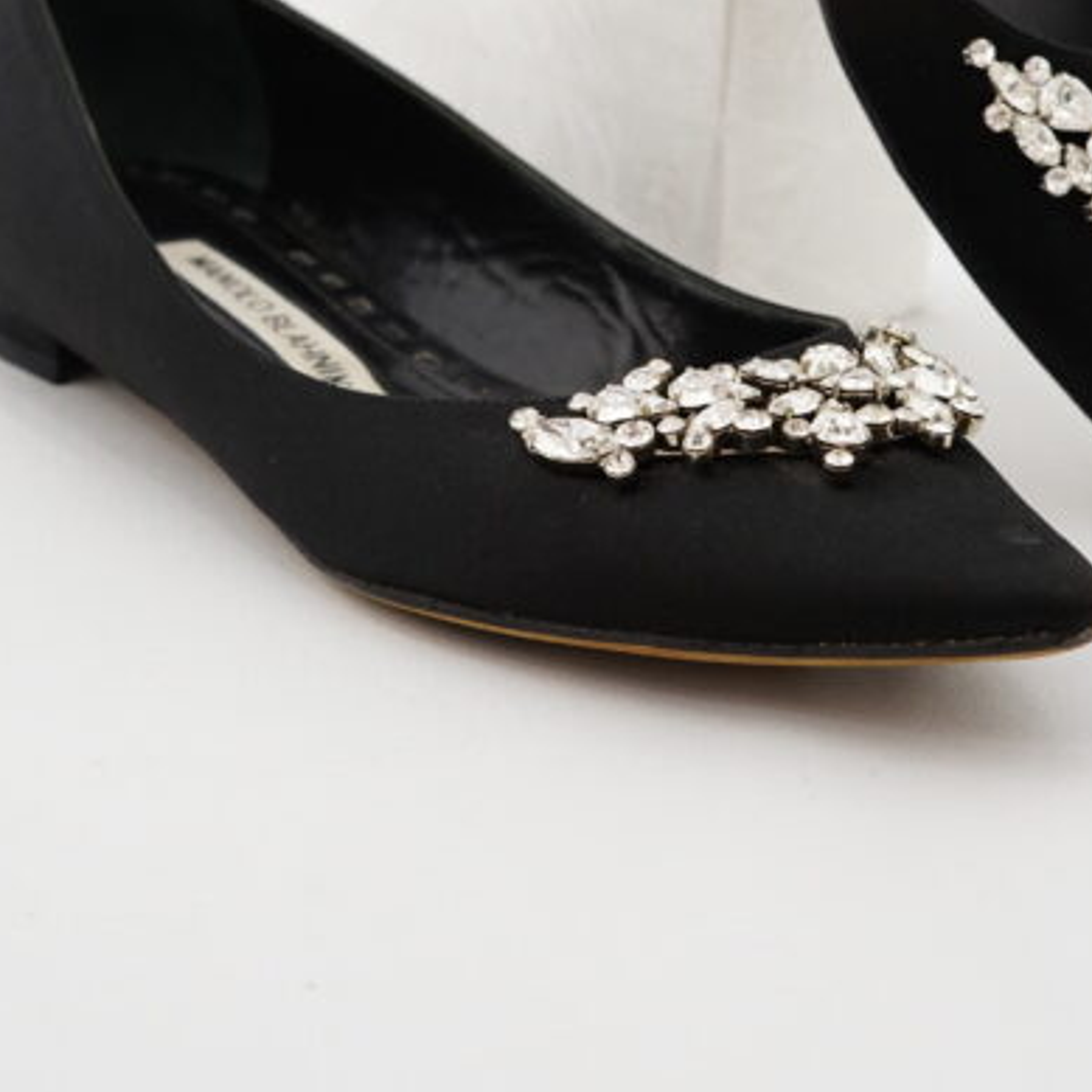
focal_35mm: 112
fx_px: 3997
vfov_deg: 15.1
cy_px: -121
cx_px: 611
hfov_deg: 15.6
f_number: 6.3
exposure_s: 1/15
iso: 640
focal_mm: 50
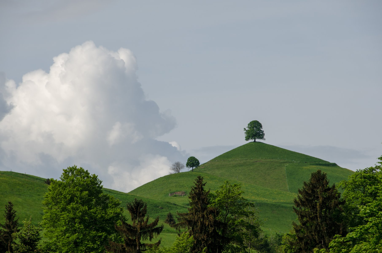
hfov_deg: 9.2
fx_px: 2383
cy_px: 126
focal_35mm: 225
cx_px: 191
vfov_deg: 6.1
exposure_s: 1/640
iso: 100
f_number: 8
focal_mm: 150
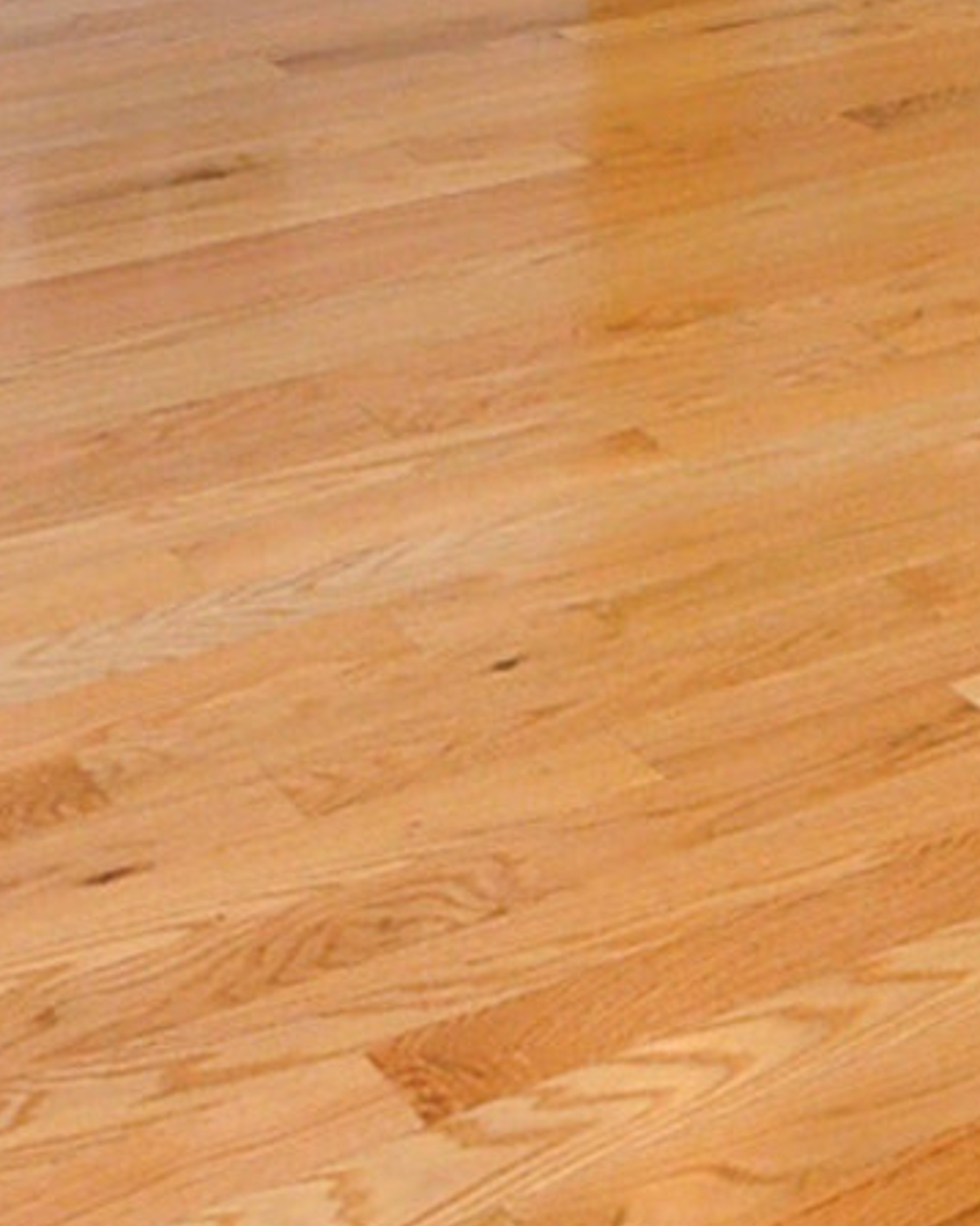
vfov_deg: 17.4
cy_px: -939
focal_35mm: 91
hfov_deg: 15.2
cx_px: 1593
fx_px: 3301
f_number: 5
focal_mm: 10
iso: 640
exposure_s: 1/100
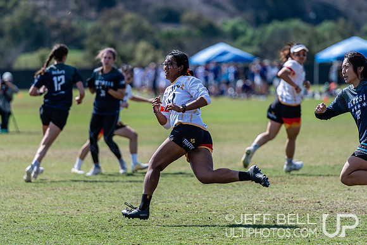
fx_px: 3059
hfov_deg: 6.9
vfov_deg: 4.6
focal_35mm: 300
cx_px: 184
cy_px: 122
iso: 100
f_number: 3.2
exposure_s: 1/1250
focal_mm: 200
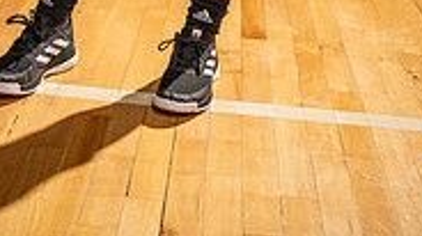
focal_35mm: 77
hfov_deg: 27.5
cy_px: -273
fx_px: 861
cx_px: 174
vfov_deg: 13.0
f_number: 5.6
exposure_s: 1/250
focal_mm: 30
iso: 125
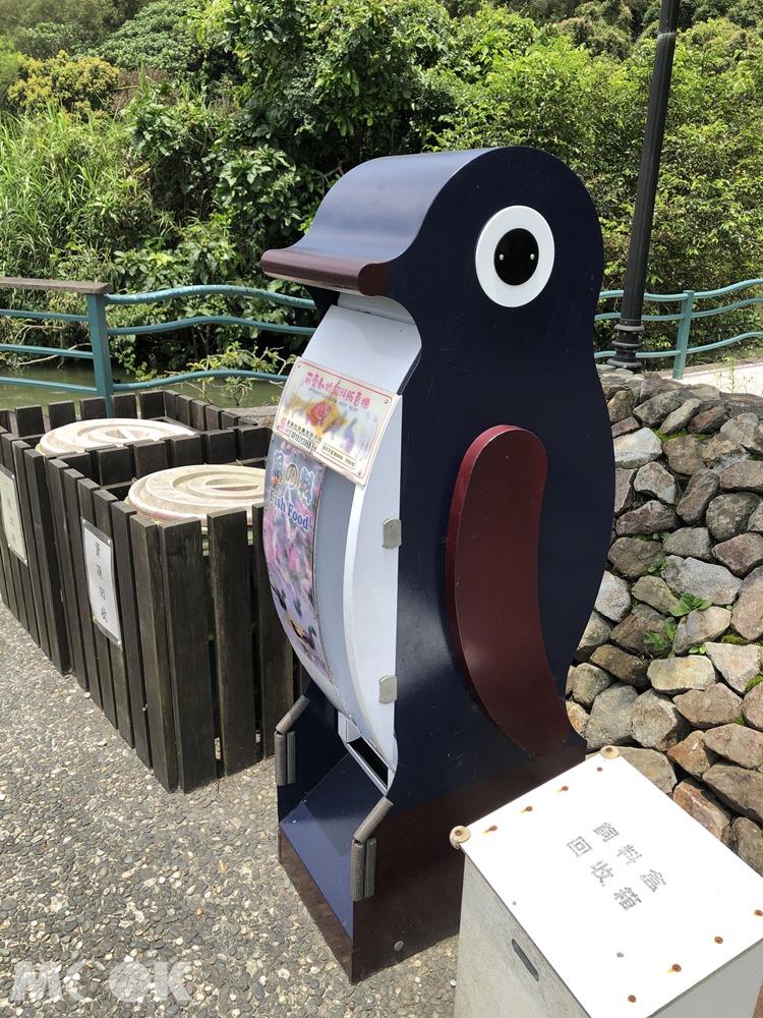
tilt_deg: -20.1
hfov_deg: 49.7
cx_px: 382
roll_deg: -1.9
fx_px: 823
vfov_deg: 63.4
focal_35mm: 28
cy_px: 509
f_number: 1.8
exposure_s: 1/1200
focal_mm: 3.99
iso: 20
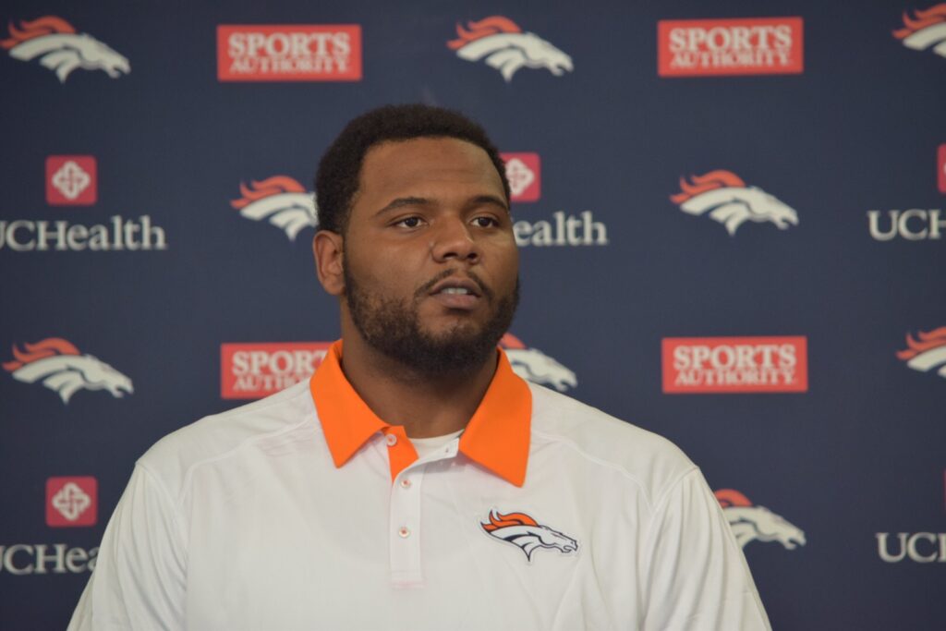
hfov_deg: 8.3
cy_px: 316
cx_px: 473
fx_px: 6504
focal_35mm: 248
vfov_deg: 5.6
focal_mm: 165
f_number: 5
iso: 800
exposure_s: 1/125
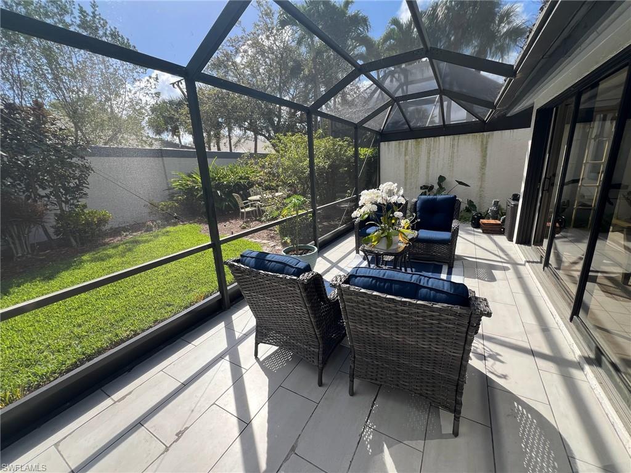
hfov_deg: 106.2
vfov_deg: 89.9
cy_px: 236
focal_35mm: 13
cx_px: 316
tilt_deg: -15.3
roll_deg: +3.5
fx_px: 237
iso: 32
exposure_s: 1/405
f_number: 1.8
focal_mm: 1.57
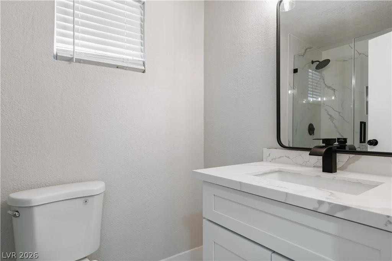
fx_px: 229
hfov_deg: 81.2
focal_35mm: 21
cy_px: 130
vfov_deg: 59.5
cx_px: 196
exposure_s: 1/30
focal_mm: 21
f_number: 8
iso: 500
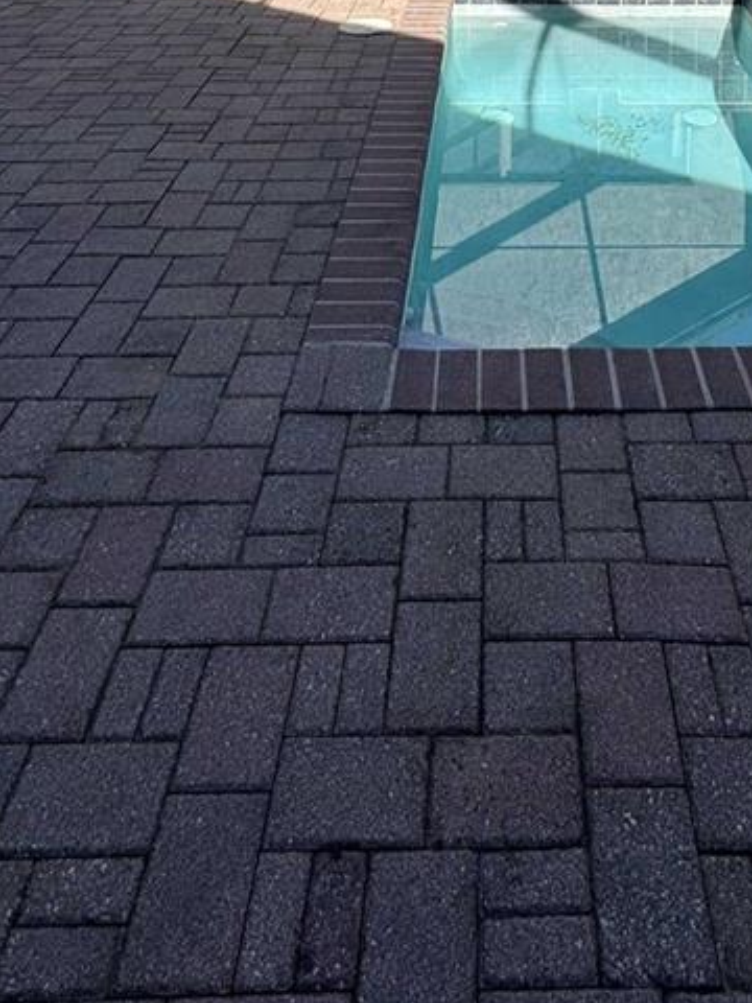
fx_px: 1014
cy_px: -244
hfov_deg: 40.1
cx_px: 518
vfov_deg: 37.3
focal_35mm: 35
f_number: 2.2
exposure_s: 1/681
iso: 50
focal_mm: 2.22
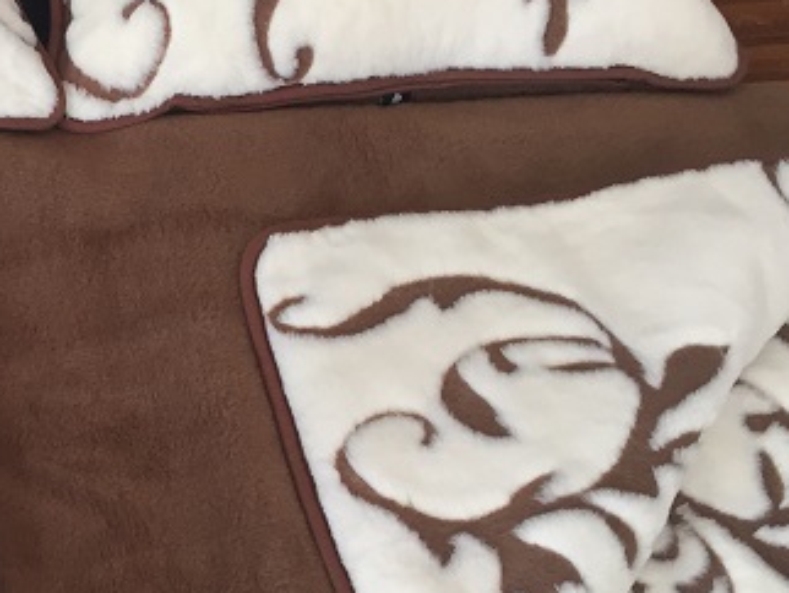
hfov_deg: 25.6
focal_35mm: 72
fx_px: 1642
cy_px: 296
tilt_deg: -49.0
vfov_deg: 20.5
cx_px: -7
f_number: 2.2
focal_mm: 4.15
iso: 40
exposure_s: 1/33
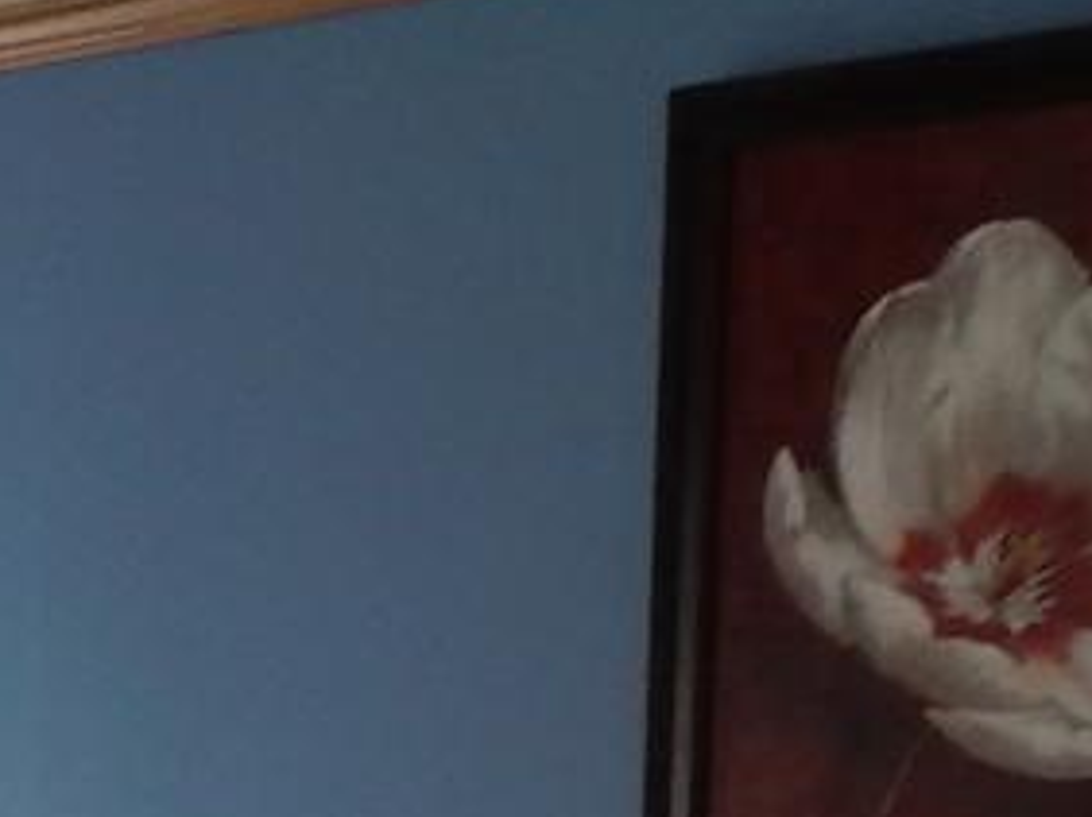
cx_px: -941
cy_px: 1835
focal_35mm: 160
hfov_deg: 11.4
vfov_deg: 8.6
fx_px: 5043
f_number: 3
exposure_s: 1/100
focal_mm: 4
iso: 125
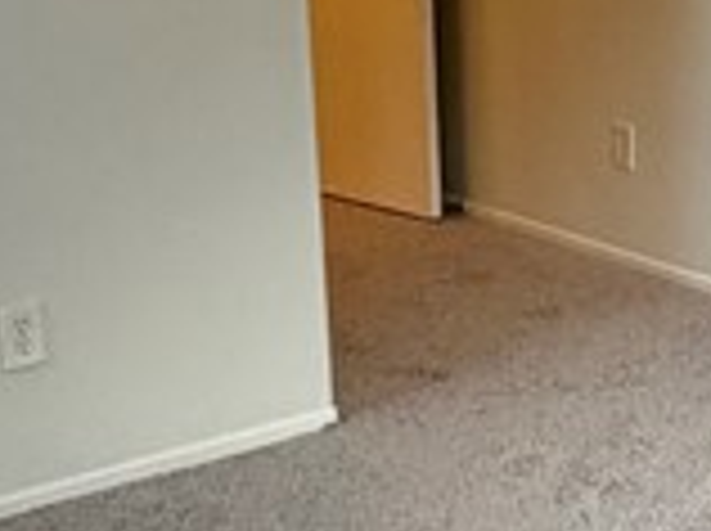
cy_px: 140
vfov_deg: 16.1
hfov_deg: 19.9
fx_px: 1866
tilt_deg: -12.3
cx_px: 918
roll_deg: -0.6
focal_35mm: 91
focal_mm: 2.22
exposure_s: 1/121
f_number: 2.2
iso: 100
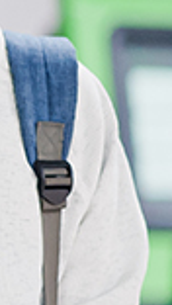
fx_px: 4709
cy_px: 227
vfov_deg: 3.7
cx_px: -398
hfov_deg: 2.1
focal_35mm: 582
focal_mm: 85
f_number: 1.4
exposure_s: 1/250
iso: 1000
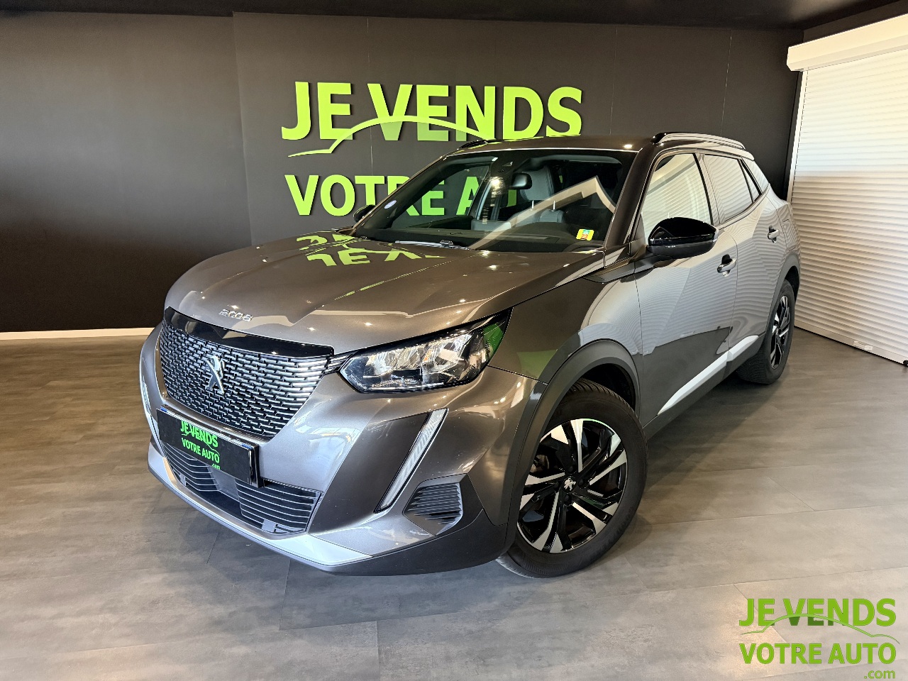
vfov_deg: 56.8
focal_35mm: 24
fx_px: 630
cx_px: 454
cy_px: 340
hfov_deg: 71.6
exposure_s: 1/50
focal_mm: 6.76
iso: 640
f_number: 1.78
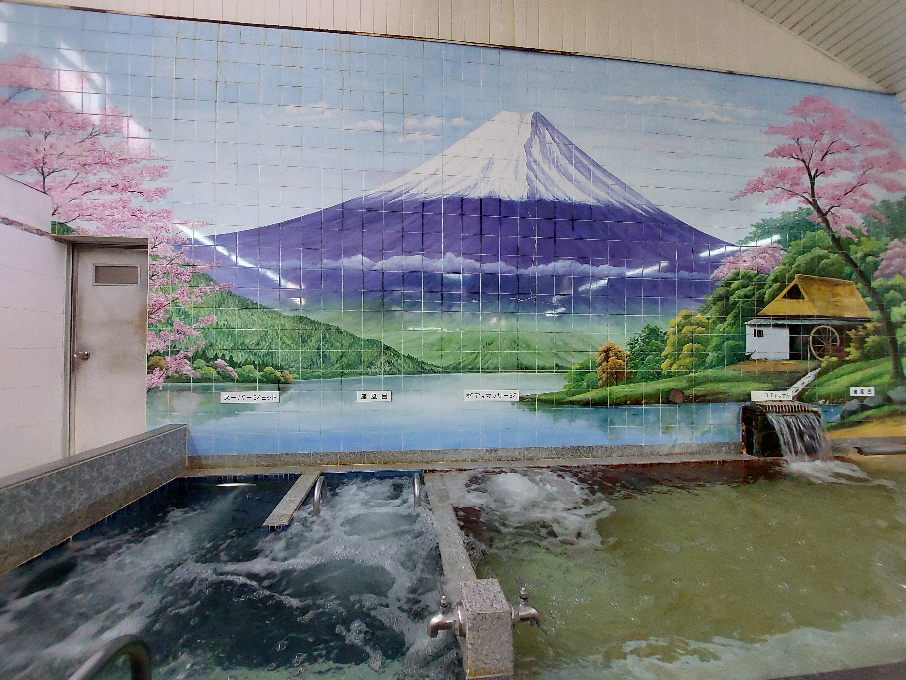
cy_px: 340
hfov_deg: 106.2
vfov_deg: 89.9
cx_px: 453
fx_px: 340
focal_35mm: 13
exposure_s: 1/50
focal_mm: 1.74
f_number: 2.2
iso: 250
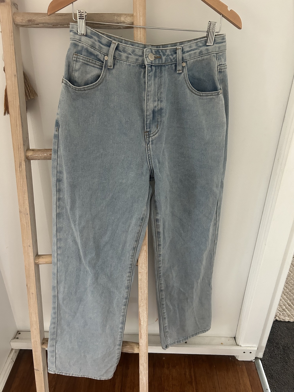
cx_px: 147
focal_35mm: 26
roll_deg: -0.7
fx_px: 294
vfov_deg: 67.3
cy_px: 196
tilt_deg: -28.1
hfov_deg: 53.1
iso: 320
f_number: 1.5
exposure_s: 1/60
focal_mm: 5.7
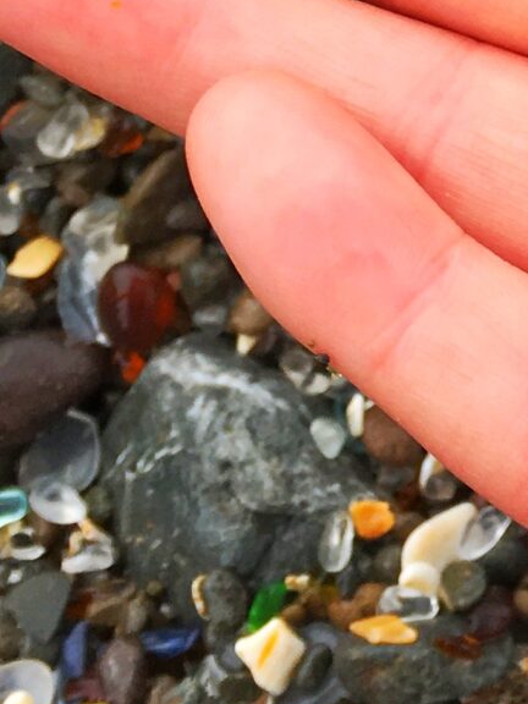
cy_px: -281
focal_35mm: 129
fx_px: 2624
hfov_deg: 10.9
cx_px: 860
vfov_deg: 14.5
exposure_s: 1/938
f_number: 2.2
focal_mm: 4.15
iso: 25
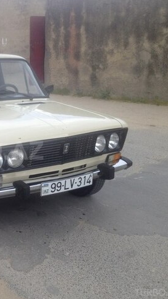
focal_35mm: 52
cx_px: -20
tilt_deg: -15.2
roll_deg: +3.4
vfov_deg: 39.9
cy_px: 150
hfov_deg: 21.7
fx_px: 412
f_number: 2.4
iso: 50
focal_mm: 4.28
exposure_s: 1/531
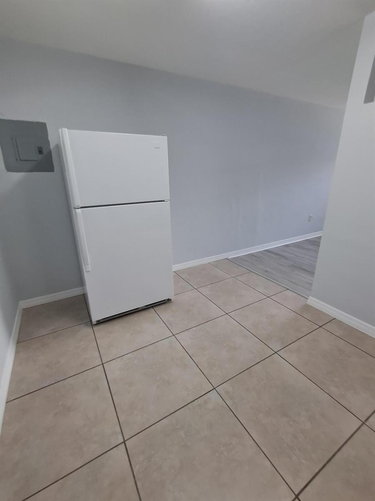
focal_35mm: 16
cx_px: 188
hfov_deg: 78.1
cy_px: 250
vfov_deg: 94.5
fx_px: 231
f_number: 2.2
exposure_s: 1/40
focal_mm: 1.64
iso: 125
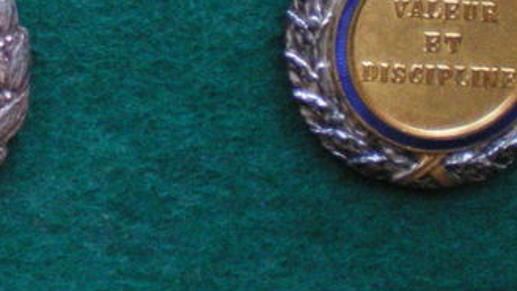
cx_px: -97
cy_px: -182
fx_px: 1727
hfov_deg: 16.4
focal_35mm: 126
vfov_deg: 9.3
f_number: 3.1
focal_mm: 6.3
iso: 400
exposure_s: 1/20
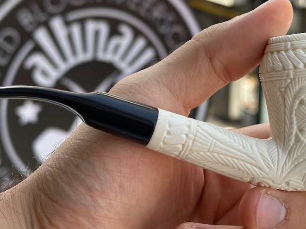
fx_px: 822
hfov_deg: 21.1
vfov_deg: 15.8
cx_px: 164
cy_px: 69
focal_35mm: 93
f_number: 1.78
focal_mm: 6.86
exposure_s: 1/623
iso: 64
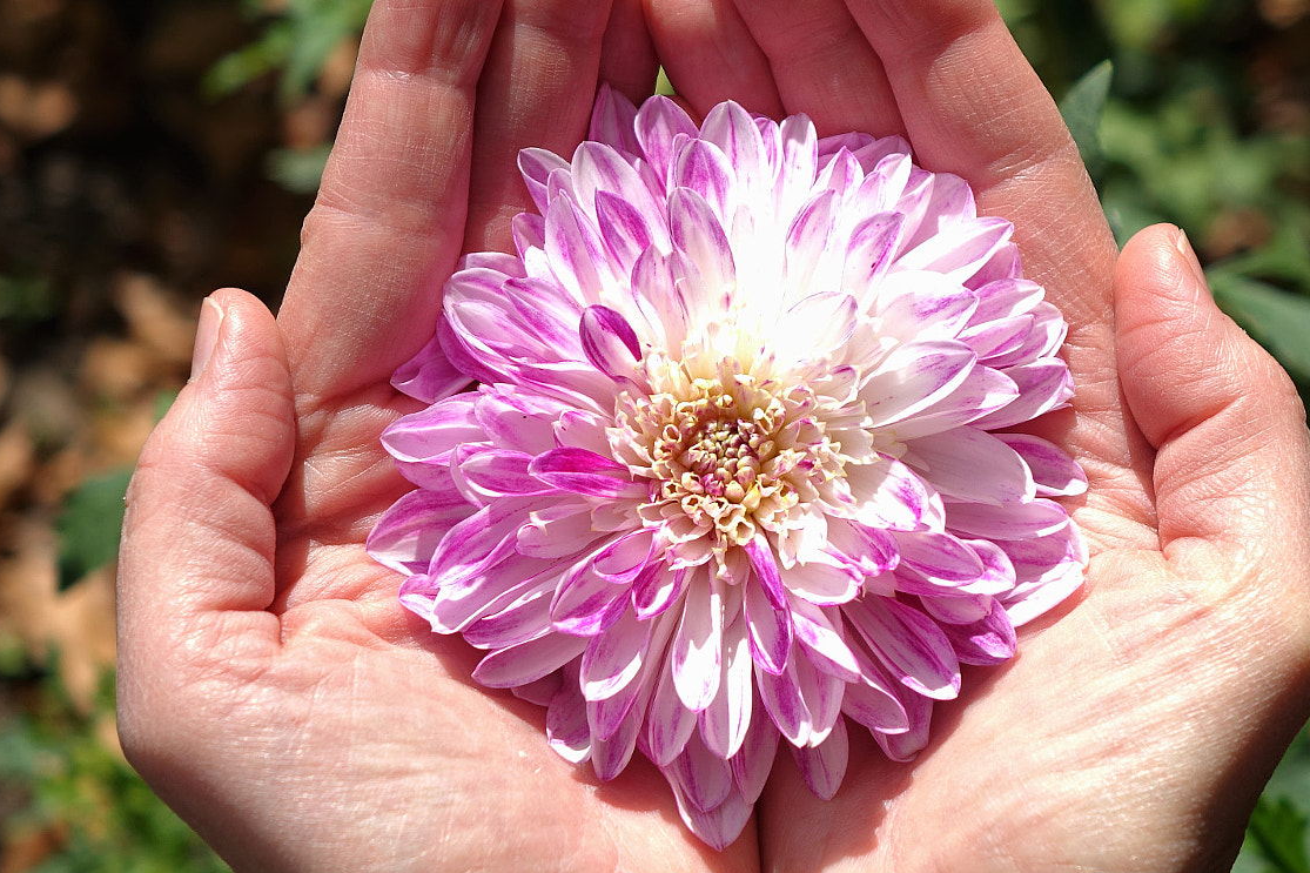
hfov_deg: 20.6
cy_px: 429
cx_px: 671
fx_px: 3602
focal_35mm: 99
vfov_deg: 13.8
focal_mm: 25.23
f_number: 2.8
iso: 80
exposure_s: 1/1000
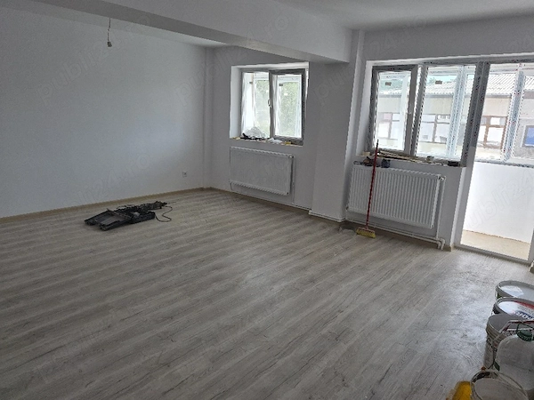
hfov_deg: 73.9
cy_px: 200
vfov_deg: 58.9
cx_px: 267
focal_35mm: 23
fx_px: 355
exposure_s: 1/1111
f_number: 1.8
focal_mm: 5.4
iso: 80
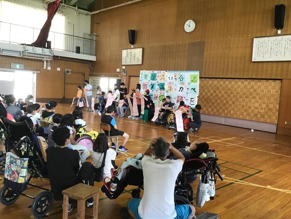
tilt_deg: -5.7
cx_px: 146
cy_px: 110
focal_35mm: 31
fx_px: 261
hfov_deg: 58.4
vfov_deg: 45.4
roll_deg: -2.3
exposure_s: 1/30
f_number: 2.4
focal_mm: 3.3
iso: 40
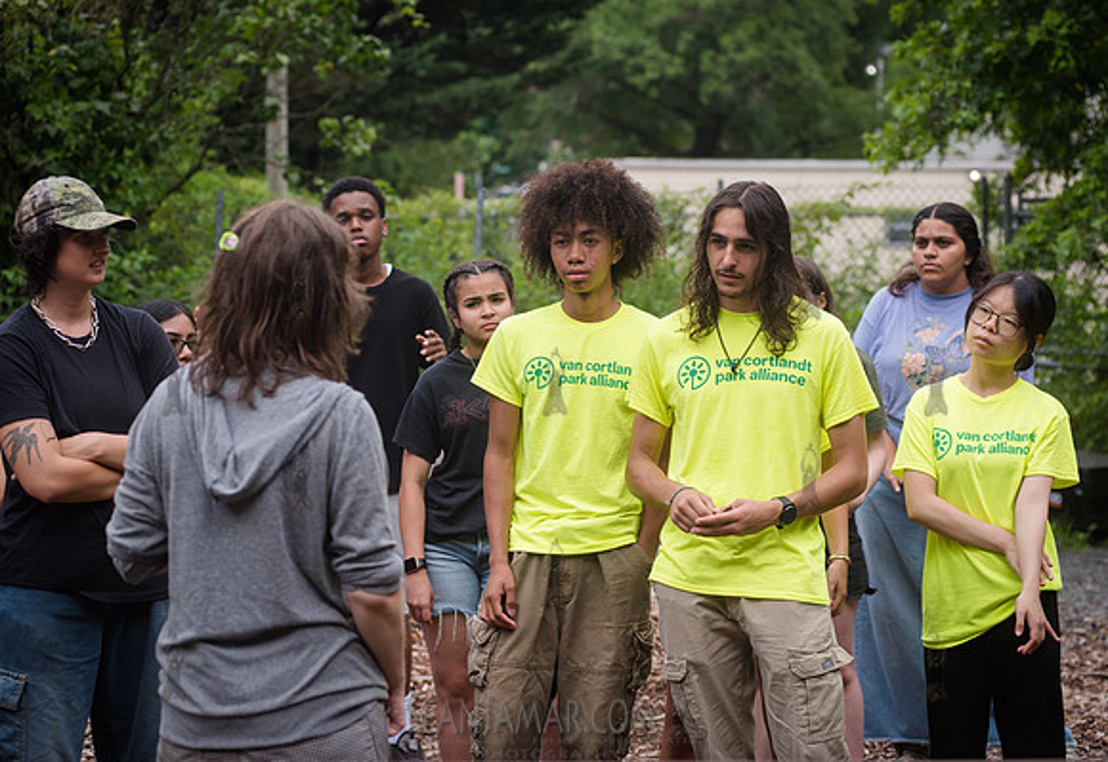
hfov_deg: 23.3
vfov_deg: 16.1
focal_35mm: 87
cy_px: 360
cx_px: 602
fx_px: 2692
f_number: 4
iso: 400
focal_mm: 80
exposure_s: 1/1000
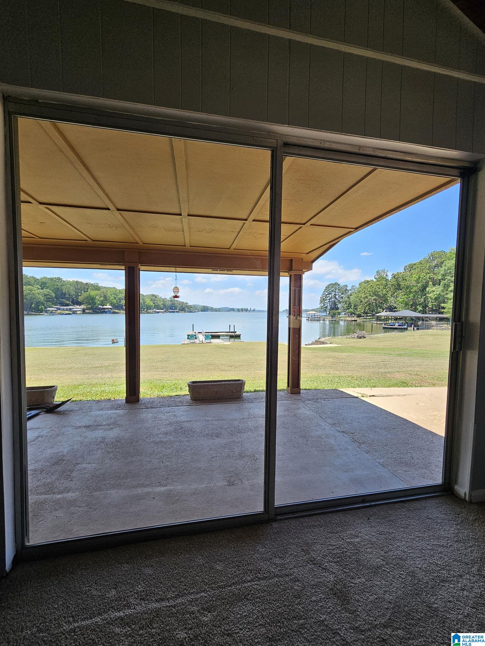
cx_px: 242
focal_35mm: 13
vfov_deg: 106.2
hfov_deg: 89.9
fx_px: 243
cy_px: 323
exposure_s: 1/771
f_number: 2.2
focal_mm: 2.2
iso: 64
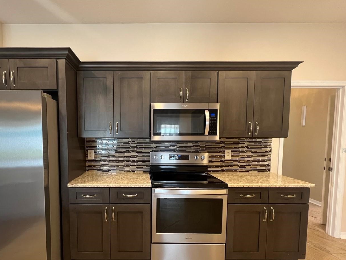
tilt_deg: -4.5
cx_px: 143
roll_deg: +0.1
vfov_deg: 74.2
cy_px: 150
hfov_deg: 90.1
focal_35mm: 17
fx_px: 170
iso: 400
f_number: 1.8
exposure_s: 1/60
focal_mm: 1.57
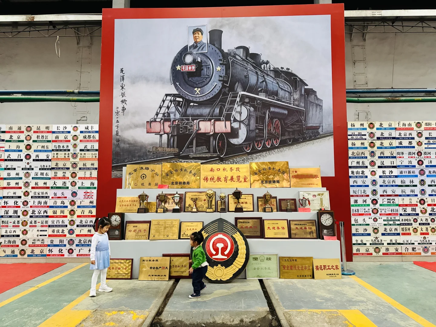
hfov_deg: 71.6
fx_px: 302
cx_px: 218
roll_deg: +0.1
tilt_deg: +5.2
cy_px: 164
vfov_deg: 56.8
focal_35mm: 24
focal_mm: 6.76
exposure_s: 1/60
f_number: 1.78
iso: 800
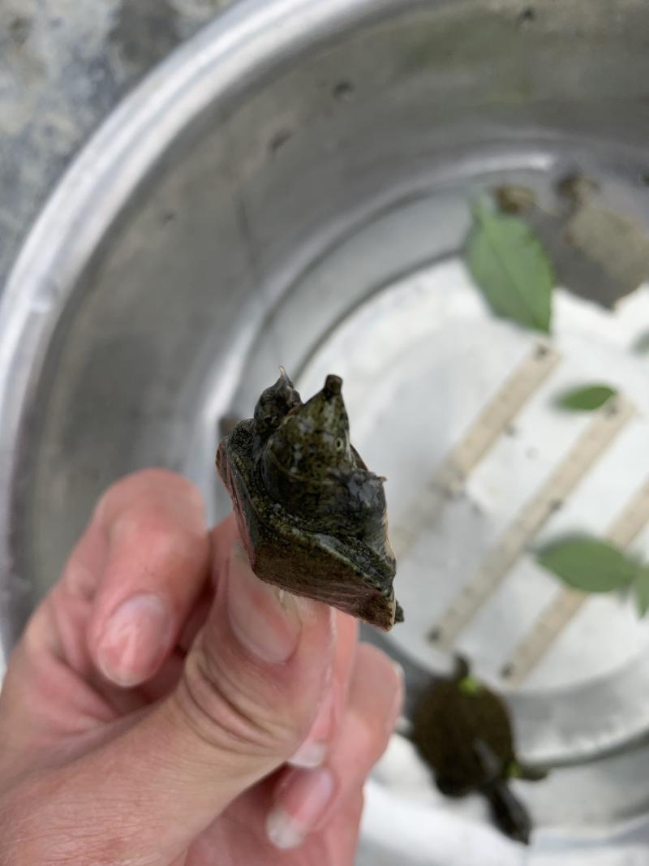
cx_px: 324
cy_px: 433
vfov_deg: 67.3
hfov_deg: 53.1
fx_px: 650
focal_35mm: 26
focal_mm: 4.25
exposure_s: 1/928
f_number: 1.8
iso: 25
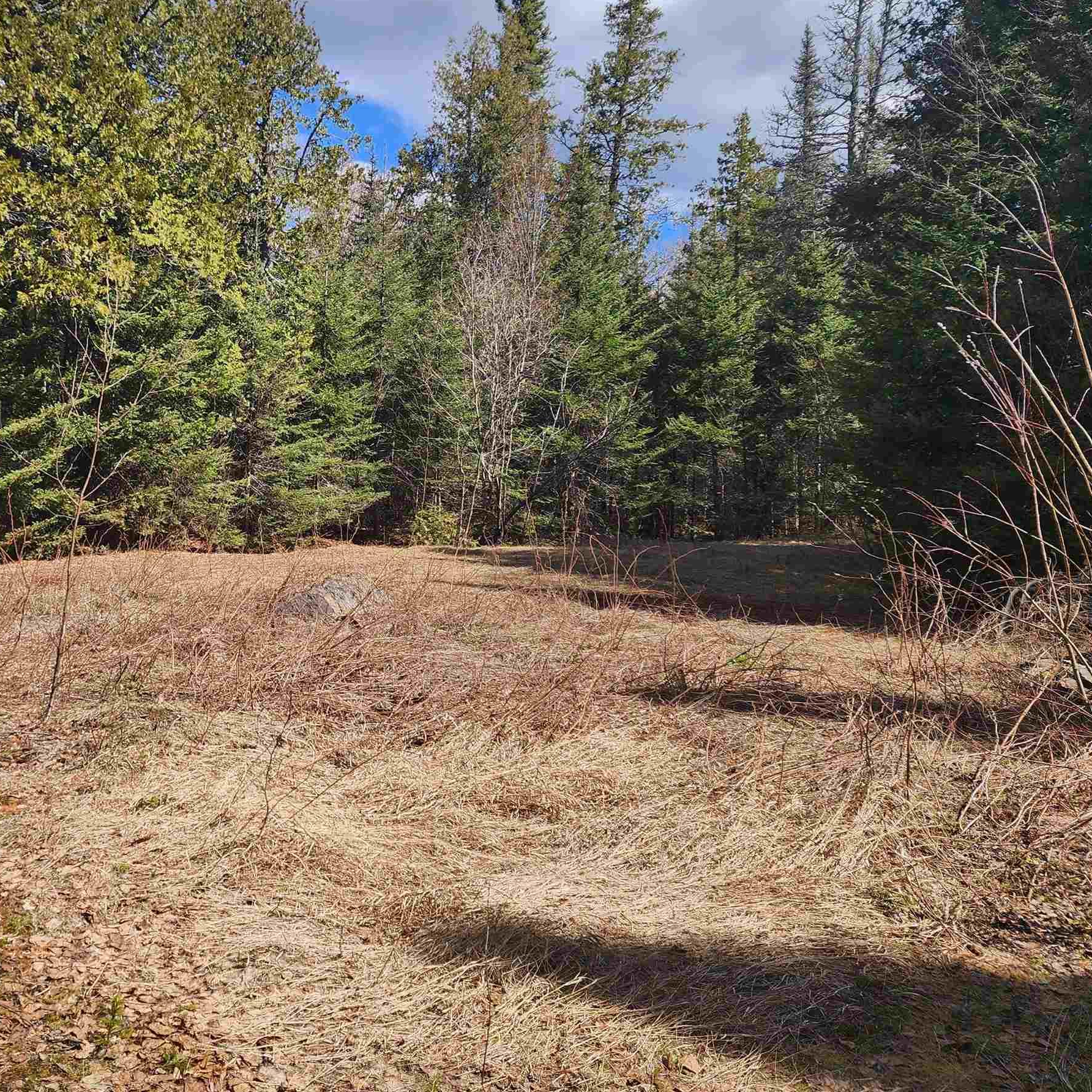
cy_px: 398
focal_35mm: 35
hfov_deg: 45.9
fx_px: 1249
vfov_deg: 46.7
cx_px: 305
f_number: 1.8
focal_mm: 6.4
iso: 12
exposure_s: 1/868
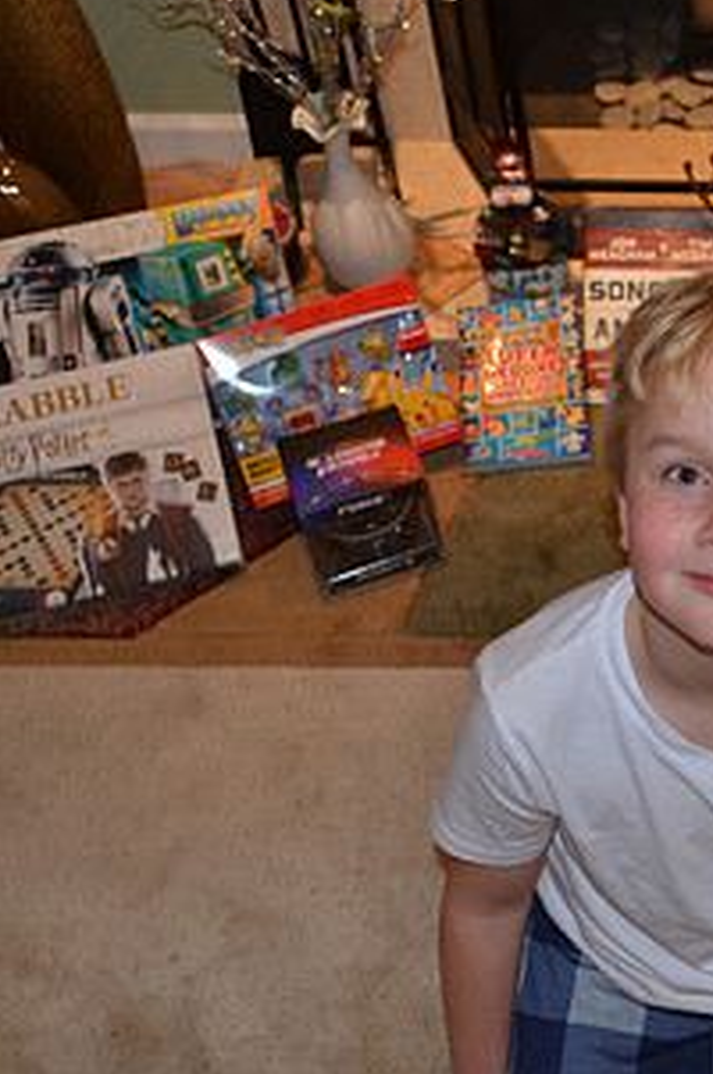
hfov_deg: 24.5
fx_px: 1548
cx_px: 745
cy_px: 457
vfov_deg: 38.1
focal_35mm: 52
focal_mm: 18
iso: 800
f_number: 5
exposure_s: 1/60
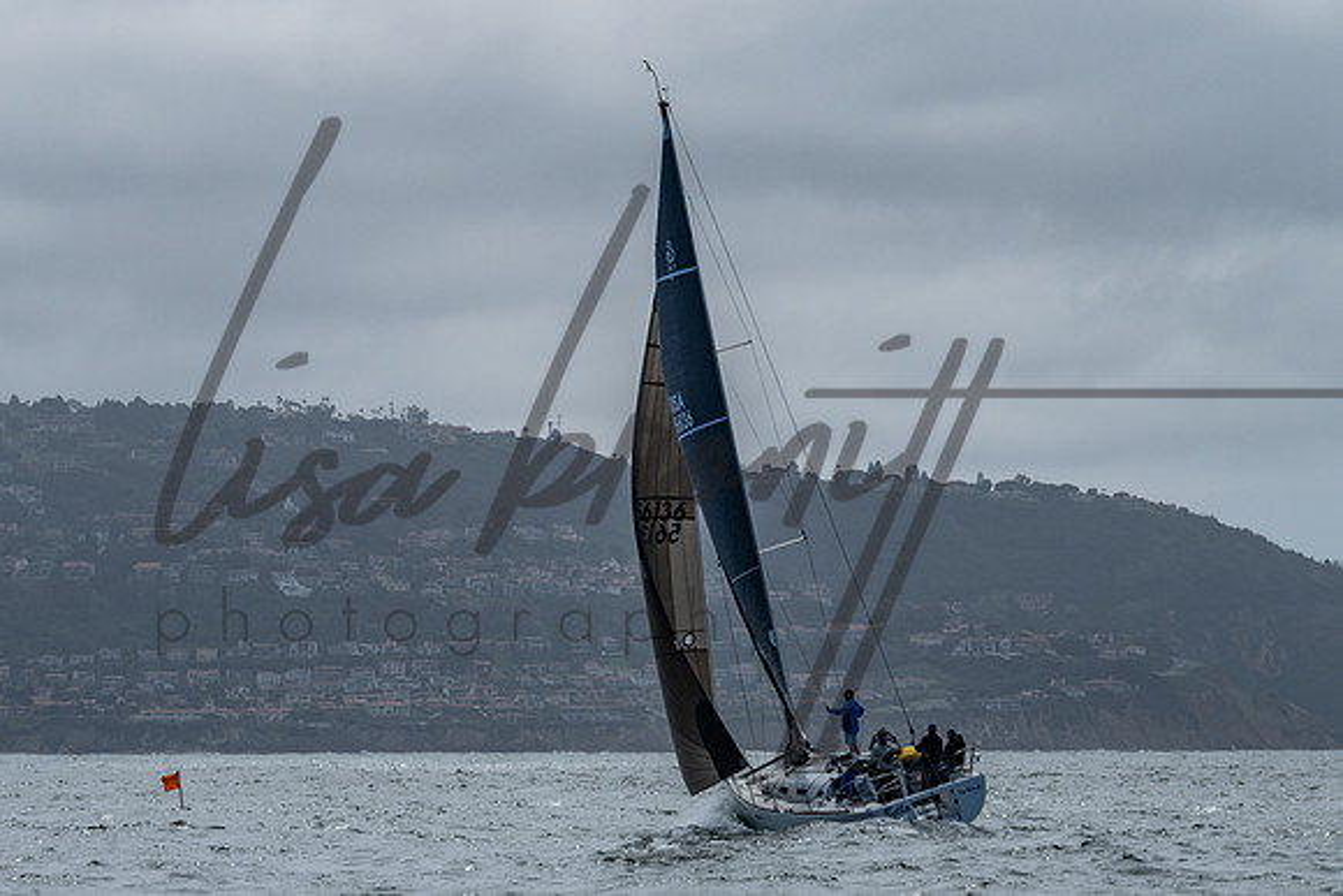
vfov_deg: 7.6
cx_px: 645
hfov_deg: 11.3
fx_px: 6777
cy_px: 409
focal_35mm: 182
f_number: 6.3
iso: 200
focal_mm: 104
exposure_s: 1/3200
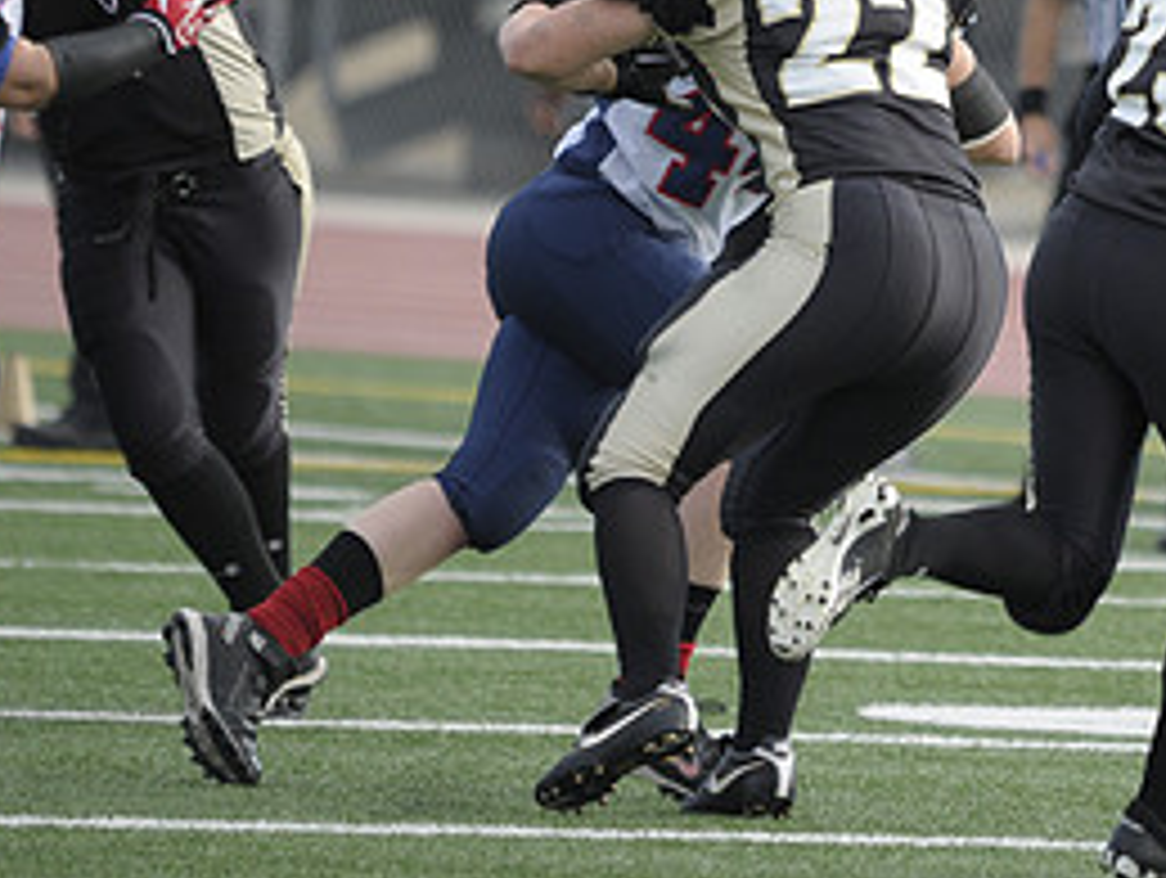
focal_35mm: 1074
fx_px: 36227
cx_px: 1022
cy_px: 104
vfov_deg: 1.4
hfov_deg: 1.8
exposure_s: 1/1000
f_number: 6.3
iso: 1400
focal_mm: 500
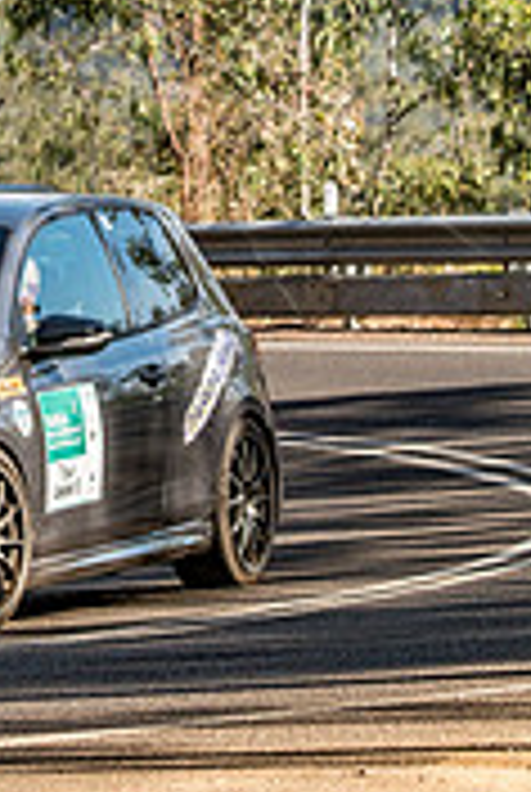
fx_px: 7250
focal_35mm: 329
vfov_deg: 6.2
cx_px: -112
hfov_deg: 4.2
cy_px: -171
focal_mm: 86
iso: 250
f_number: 5
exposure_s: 1/2500
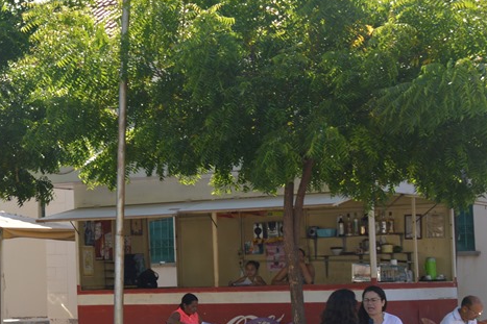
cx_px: -15
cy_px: 206
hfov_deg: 17.3
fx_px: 1556
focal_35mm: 115
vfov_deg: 11.9
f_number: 8
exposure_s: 1/200
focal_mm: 35
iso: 100
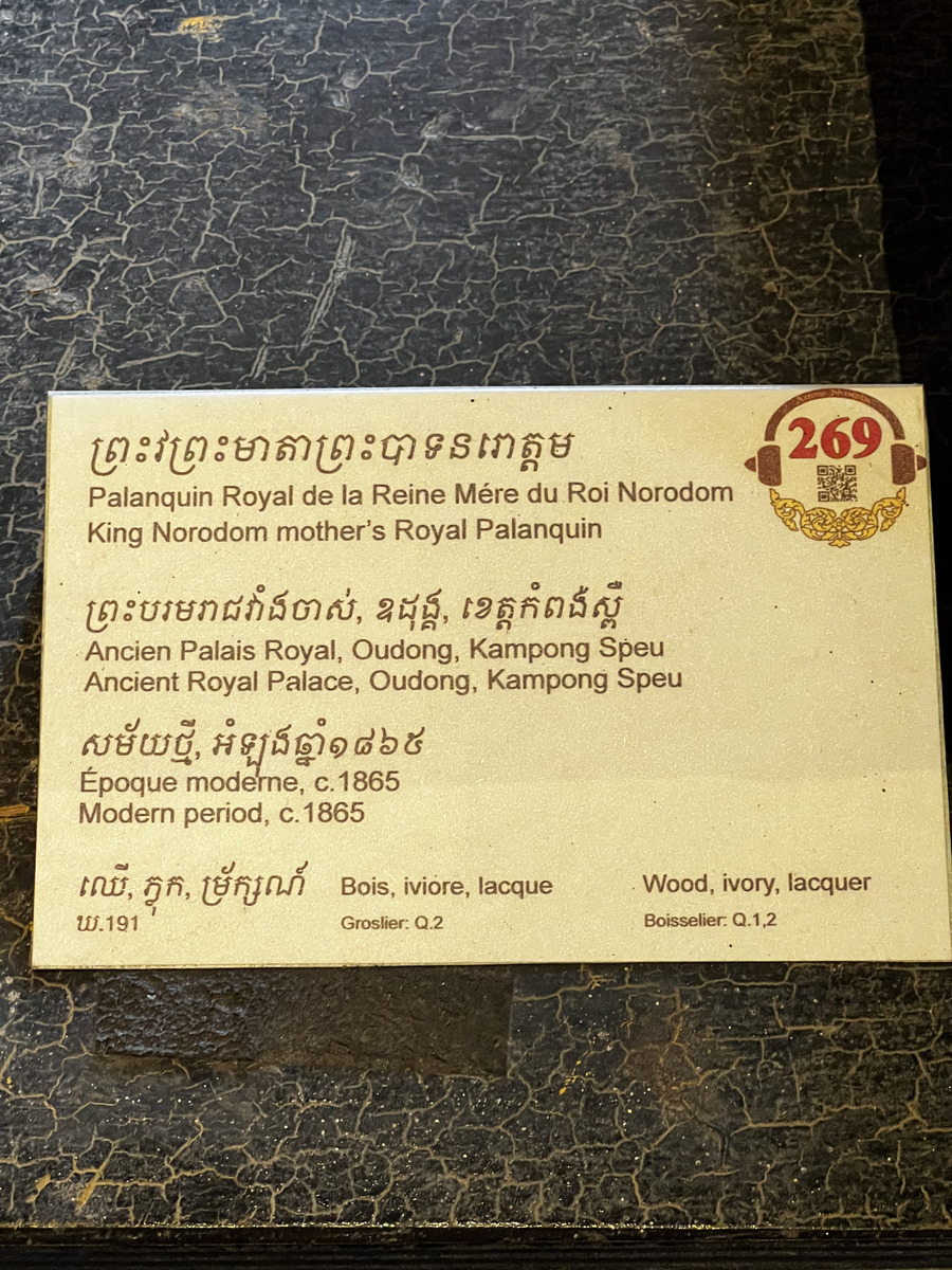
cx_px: 476
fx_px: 2824
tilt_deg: -56.6
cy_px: 635
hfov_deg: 19.1
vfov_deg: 25.3
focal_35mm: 77
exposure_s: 1/53
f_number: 2.8
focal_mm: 9
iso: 800
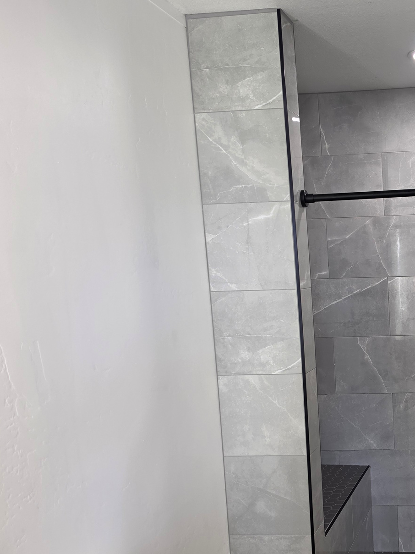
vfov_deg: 47.5
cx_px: 436
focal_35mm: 39
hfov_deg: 33.0
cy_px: 340
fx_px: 623
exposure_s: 1/120
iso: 80
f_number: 1.4
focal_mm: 6.5
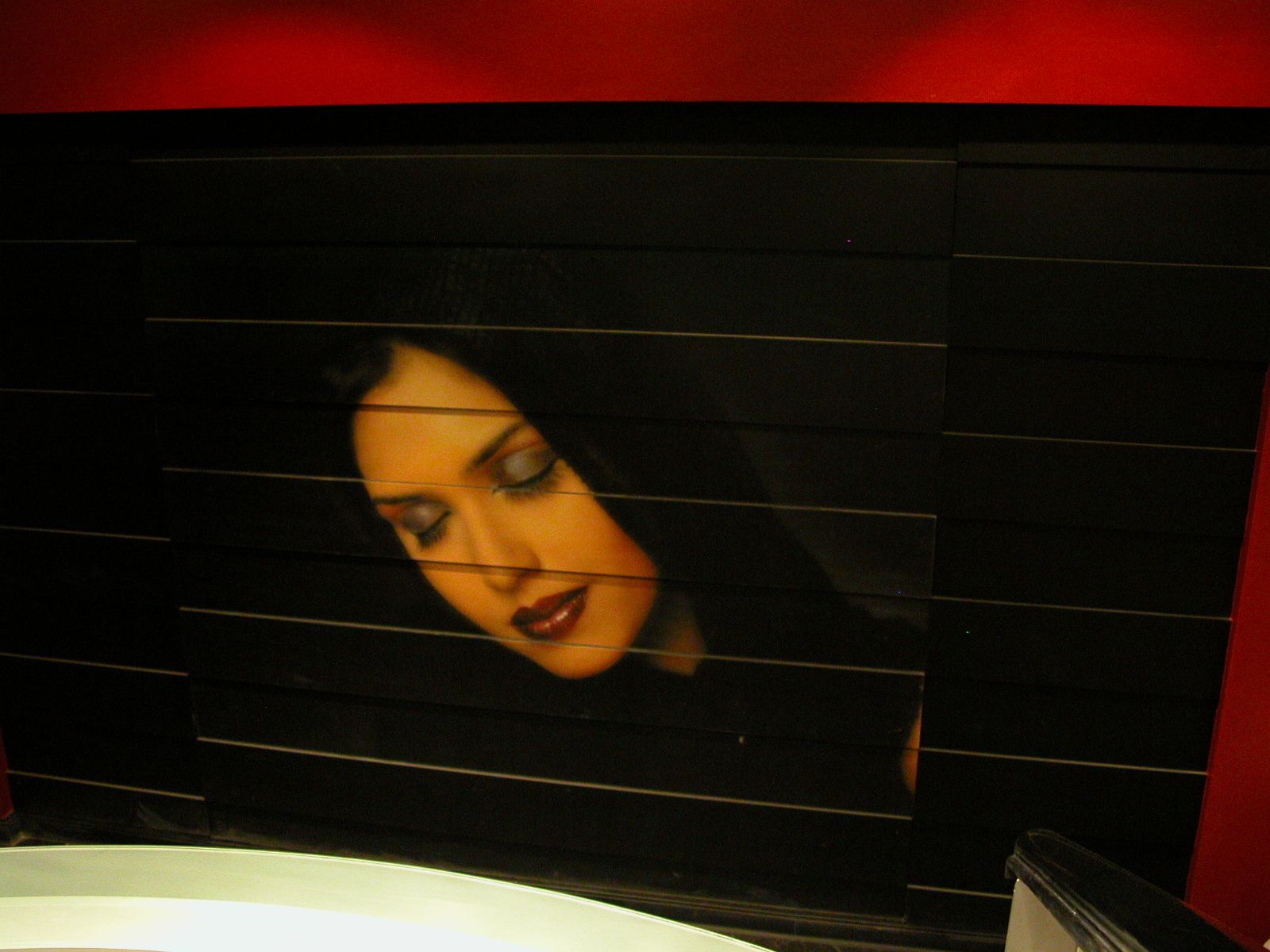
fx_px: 1247
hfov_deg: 54.0
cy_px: 476
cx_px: 635
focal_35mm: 34
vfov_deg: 41.8
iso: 400
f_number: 2.8
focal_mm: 8.9
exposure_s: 1/30
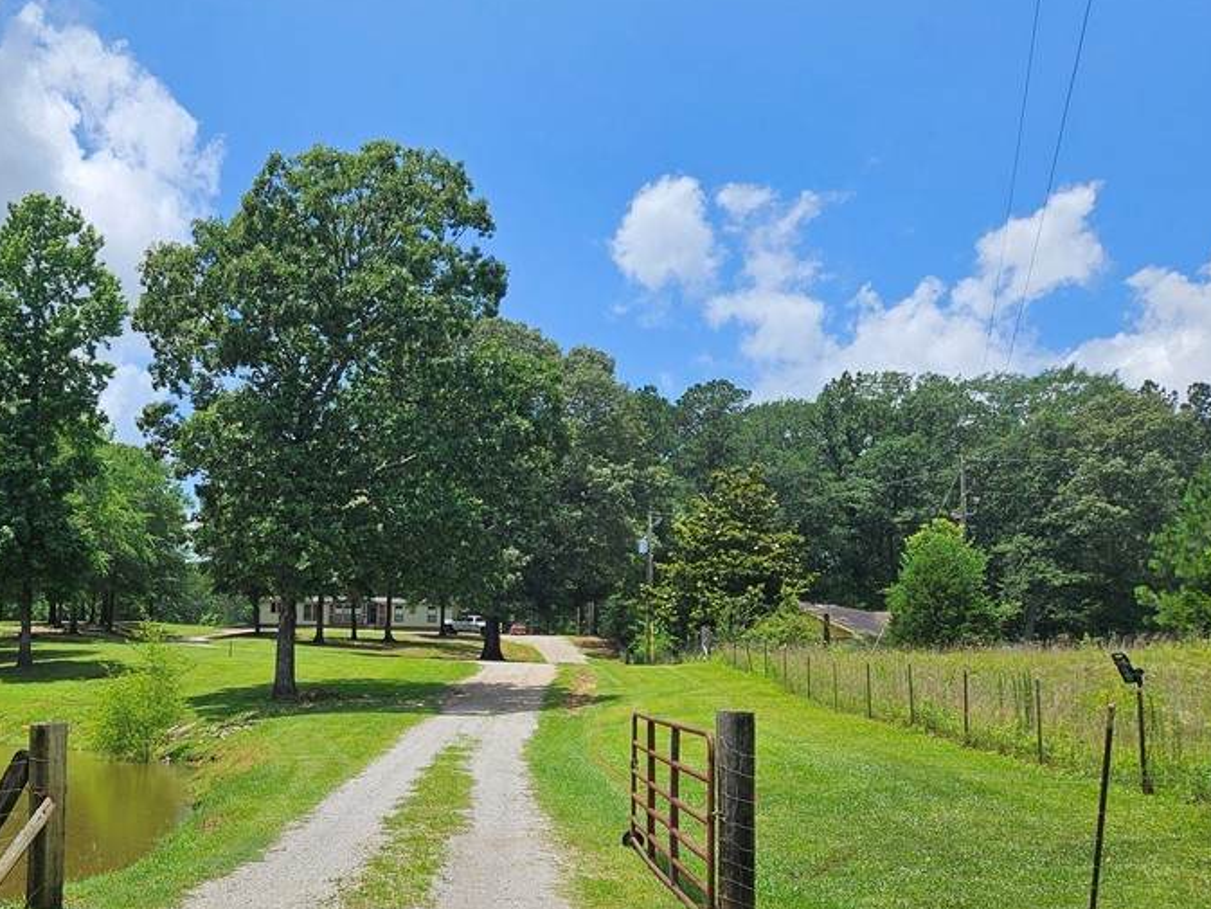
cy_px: 592
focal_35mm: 35
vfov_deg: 40.3
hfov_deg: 50.5
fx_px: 1225
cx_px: 309
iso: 25
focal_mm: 5.4
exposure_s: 1/2049
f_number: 1.8
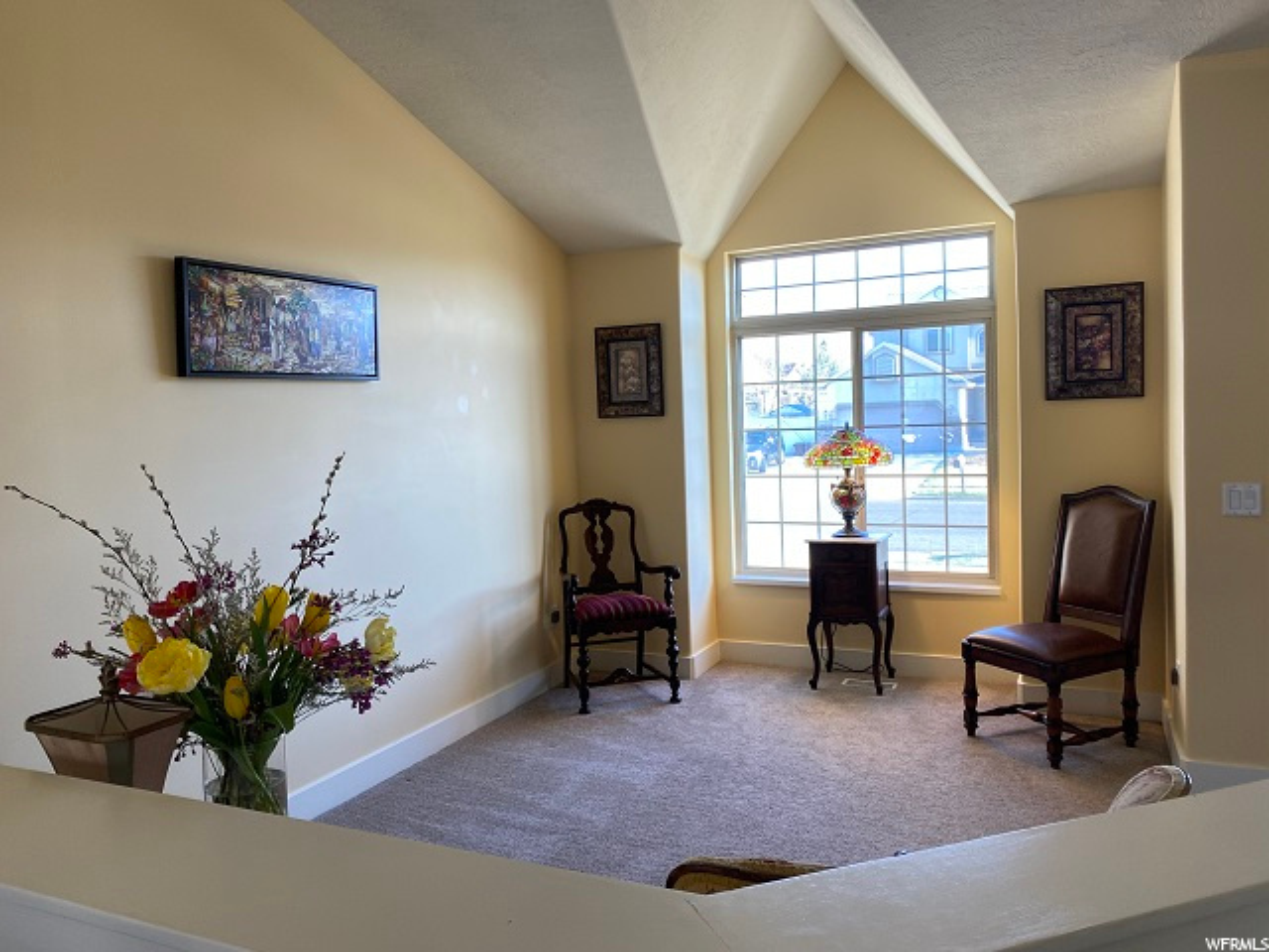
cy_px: 476
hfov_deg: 67.3
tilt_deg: -3.2
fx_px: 953
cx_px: 634
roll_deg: +2.2
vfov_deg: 53.1
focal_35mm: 26
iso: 100
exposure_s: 1/120
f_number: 1.8
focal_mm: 4.25
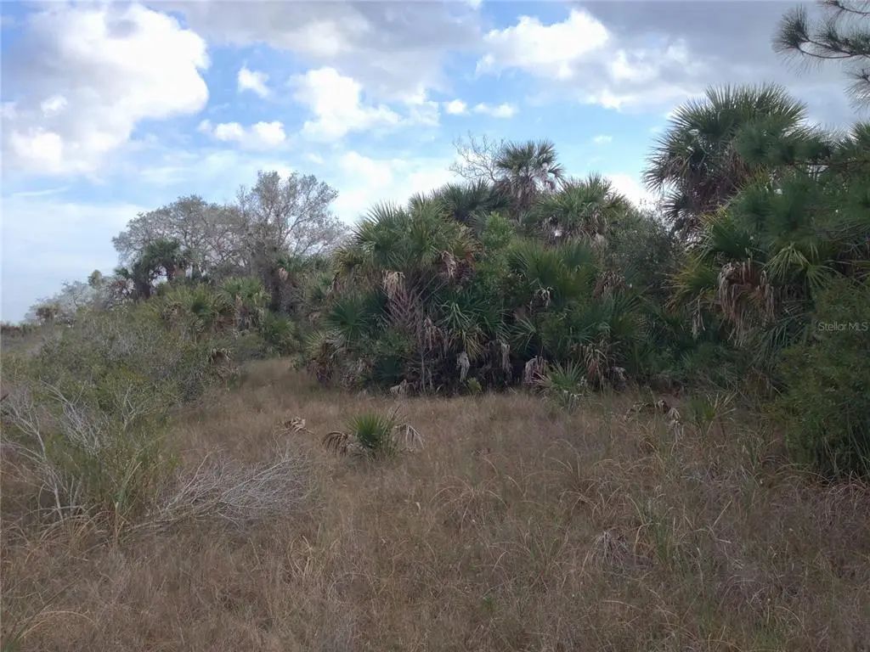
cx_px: 435
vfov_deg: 42.9
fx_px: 829
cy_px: 326
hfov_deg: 55.4
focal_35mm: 33
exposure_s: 1/158
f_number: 2.4
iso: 50
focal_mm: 4.12
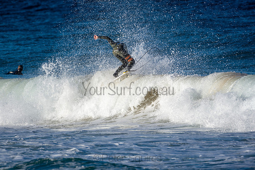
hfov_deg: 2.7
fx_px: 5313
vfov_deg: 1.8
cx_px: 128
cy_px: 85
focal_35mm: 750
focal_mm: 500
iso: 125
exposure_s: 1/1250
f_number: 5.6
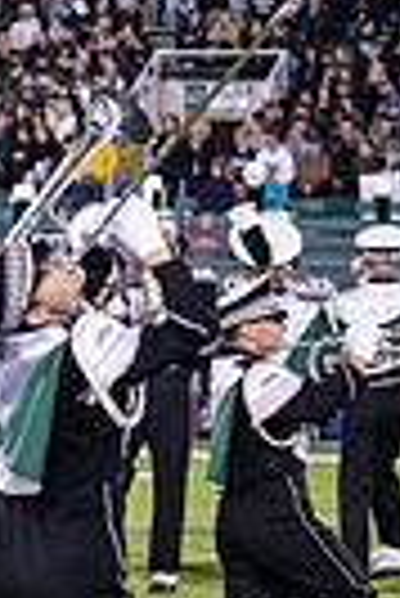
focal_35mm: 305
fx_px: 5070
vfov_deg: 6.7
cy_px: 479
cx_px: -481
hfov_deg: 4.4
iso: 1250
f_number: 3.2
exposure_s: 1/500
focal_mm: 70
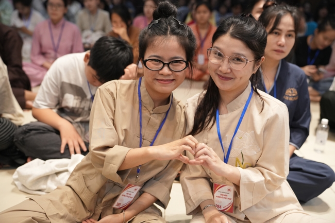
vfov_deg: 32.6
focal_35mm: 41
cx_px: 168
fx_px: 381
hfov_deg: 47.4
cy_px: 112
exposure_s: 1/200
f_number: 2.8
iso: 2500
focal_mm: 41
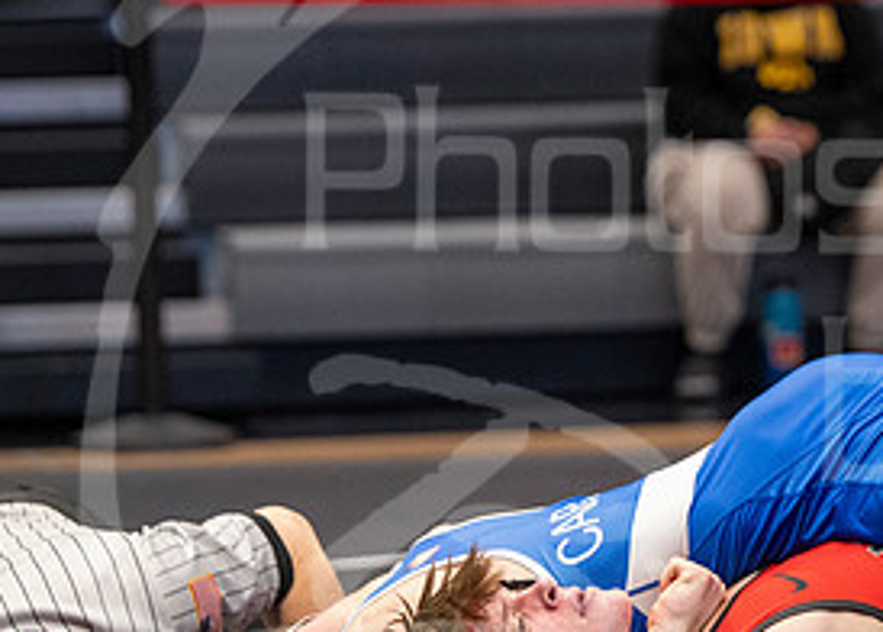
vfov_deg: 5.0
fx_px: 7201
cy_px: 627
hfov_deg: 7.0
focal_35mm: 287
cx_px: 598
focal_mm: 105
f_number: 2.8
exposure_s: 1/1000
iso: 3200
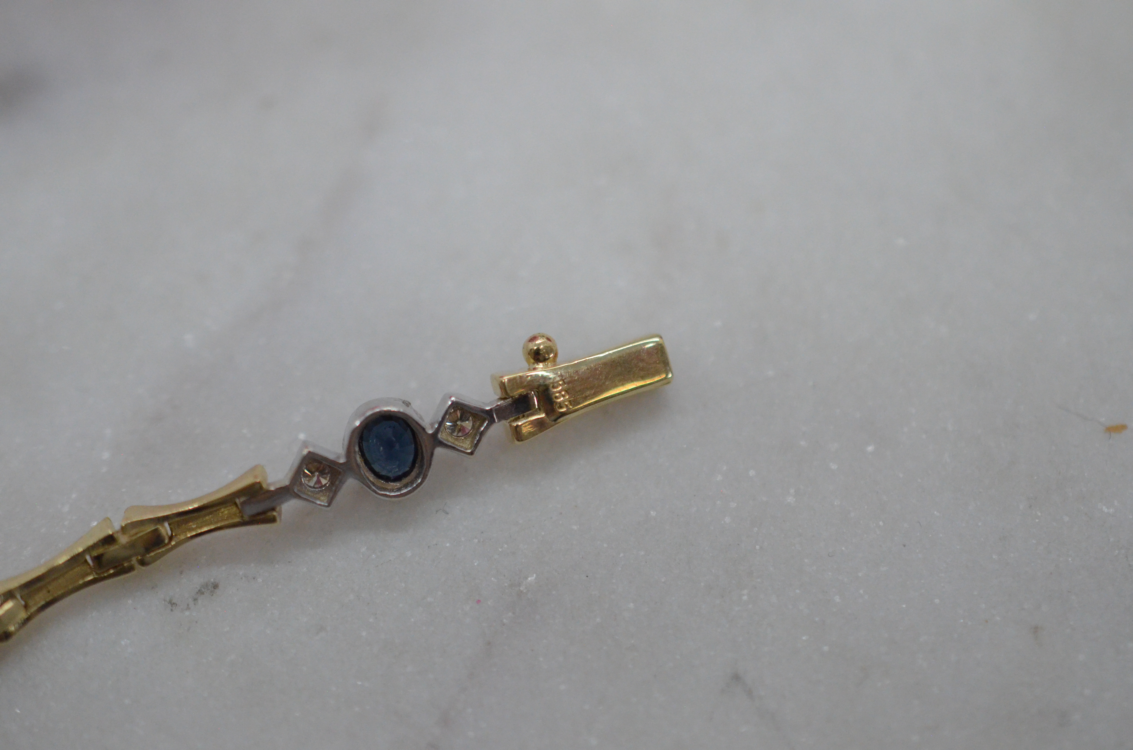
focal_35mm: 60
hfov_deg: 33.5
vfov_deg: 22.5
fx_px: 1884
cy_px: 375
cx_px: 566
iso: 3200
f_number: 4
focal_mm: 40
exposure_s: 1/3200
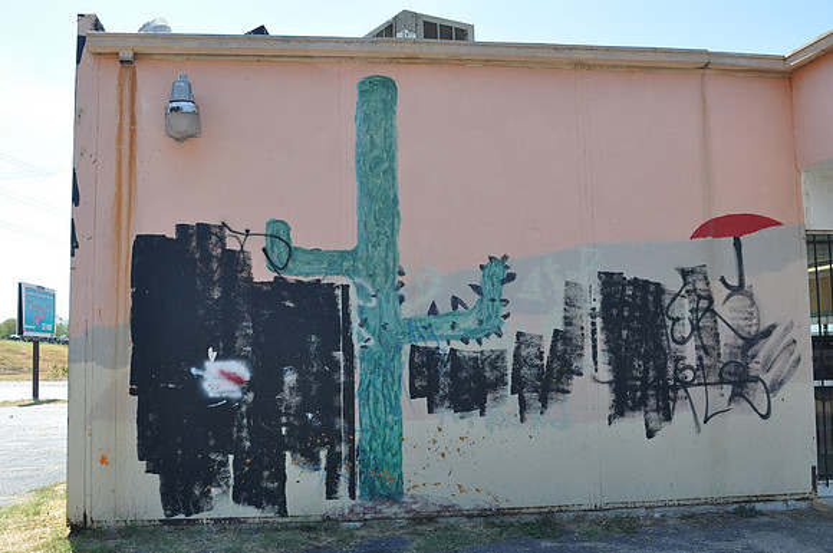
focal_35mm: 36
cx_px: 416
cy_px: 276
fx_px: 832
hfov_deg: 53.2
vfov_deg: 36.8
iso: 200
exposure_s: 1/160
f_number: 6.3
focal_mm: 24
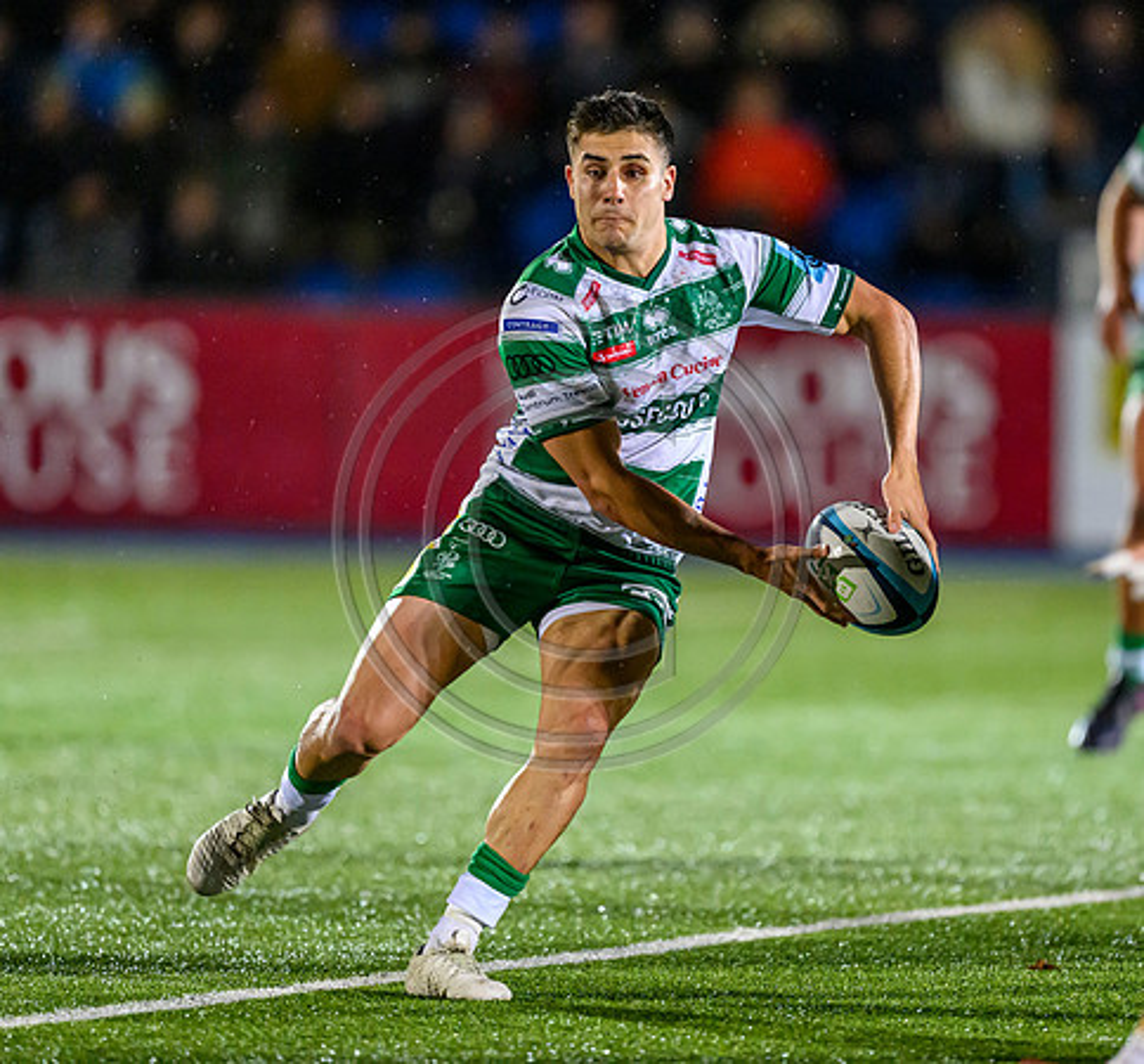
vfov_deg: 3.0
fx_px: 20608
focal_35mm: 571
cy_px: 446
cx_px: 631
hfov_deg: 3.2
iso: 8000
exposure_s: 1/1000
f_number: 3.2
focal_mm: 400
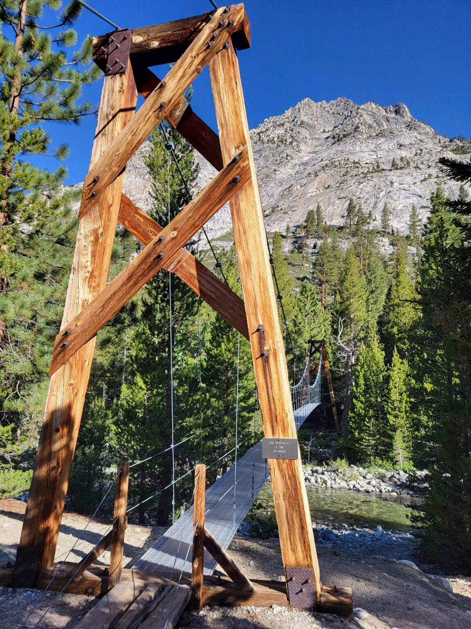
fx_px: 472
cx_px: 236
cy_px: 314
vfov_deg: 67.3
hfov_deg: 53.1
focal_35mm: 26
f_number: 1.8
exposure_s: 1/1000
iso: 40
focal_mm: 5.4
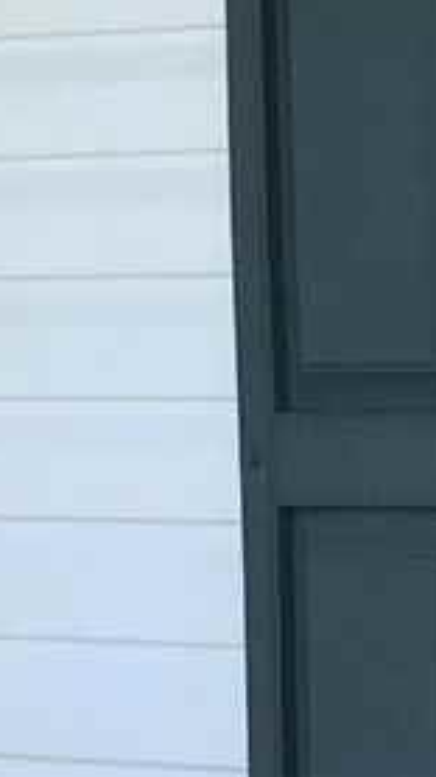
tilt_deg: -0.8
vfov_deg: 4.7
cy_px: 484
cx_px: 28
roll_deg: +1.7
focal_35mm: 458
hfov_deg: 2.6
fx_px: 9430
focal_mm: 6.6
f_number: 2.8
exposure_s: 1/241
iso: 20
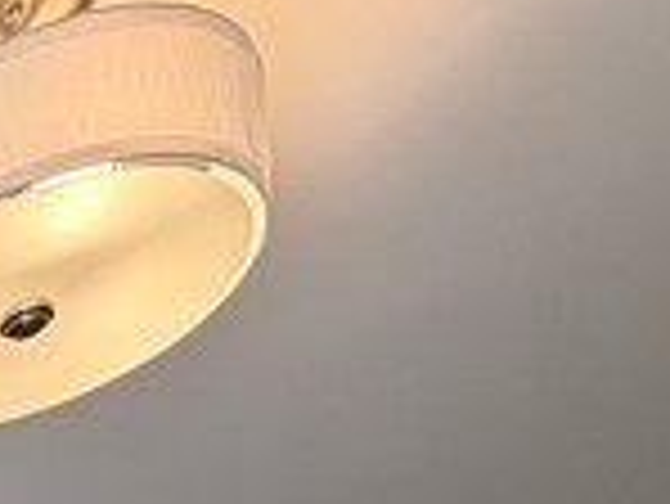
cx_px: -836
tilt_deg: -2.1
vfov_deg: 9.9
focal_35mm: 96
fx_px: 1860
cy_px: 1656
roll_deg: +2.6
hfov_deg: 14.8
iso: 80
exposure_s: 1/120
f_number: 2.2
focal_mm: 2.22
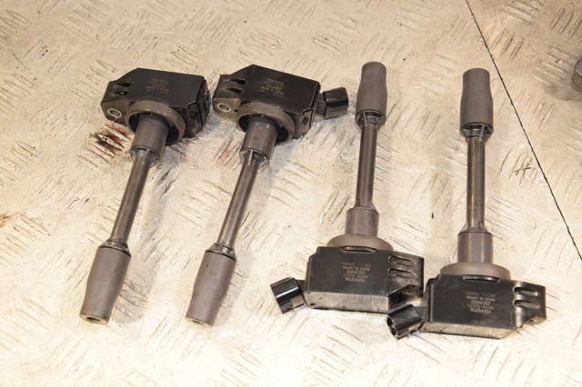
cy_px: 194
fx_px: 679
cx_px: 291
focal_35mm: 42
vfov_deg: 31.9
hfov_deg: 46.4
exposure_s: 1/200
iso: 1600
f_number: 6.3
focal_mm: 28
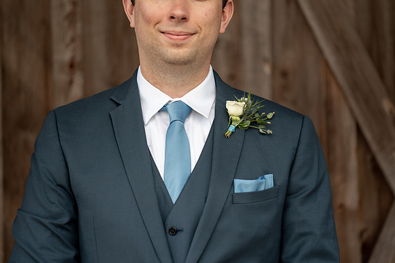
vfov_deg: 6.9
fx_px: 2173
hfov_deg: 10.4
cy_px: 132
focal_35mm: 198
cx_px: 198
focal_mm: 198
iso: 100
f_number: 2.8
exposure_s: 1/250
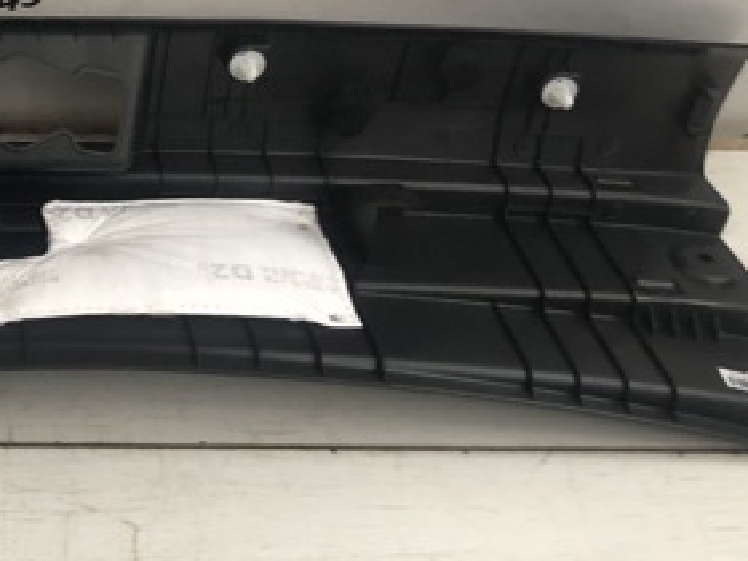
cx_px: -19
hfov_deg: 28.2
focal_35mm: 64
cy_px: 111
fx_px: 1383
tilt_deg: -50.2
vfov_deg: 22.6
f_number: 1.8
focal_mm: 3.99
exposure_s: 1/15
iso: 64
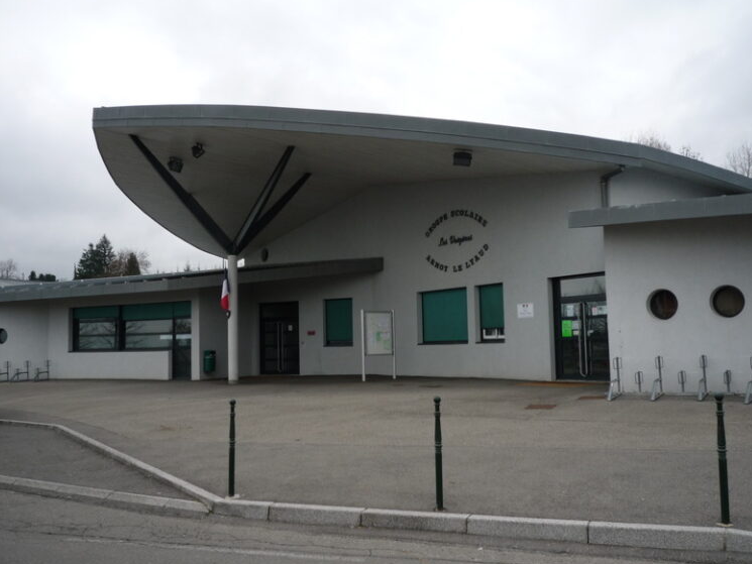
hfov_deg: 53.9
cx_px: 370
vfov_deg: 41.8
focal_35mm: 34
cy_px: 276
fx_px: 739
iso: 100
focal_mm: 5.8
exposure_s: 1/100
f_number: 3.6
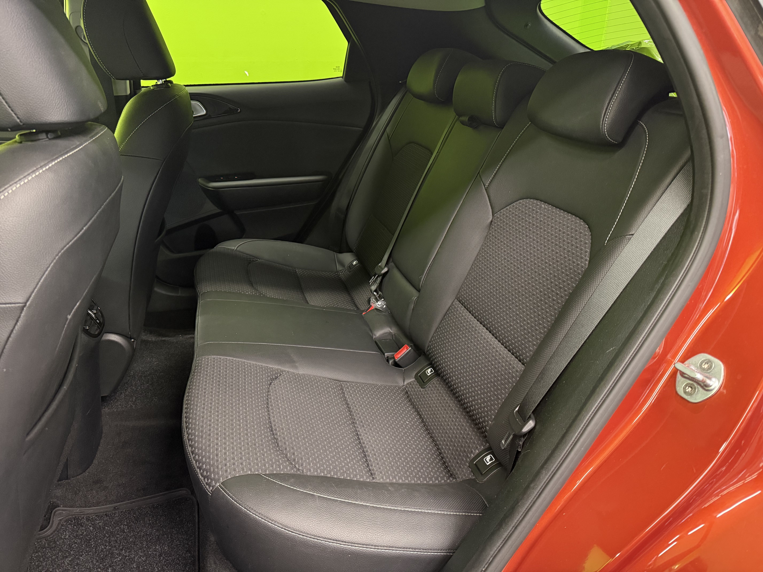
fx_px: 529
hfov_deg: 71.6
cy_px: 286
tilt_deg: -23.7
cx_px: 382
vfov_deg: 56.8
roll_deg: +0.2
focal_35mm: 24
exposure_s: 1/50
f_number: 1.78
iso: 640
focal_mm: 6.76
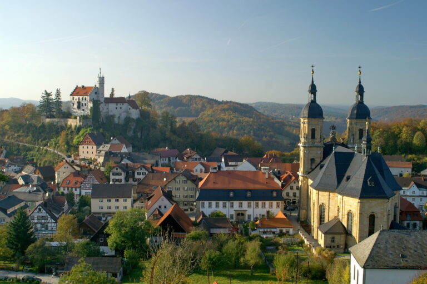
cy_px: 142
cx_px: 214
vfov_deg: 31.9
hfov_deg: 46.4
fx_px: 498
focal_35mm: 42
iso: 100
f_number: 8
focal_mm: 28
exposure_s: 1/60
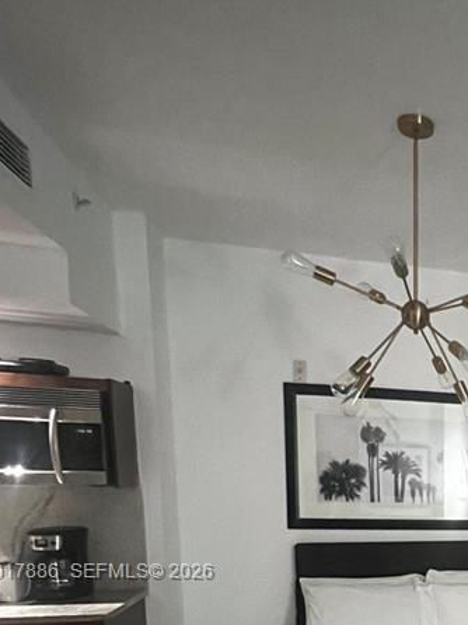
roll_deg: -1.5
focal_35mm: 35
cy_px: 573
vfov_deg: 46.9
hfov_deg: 32.3
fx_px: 632
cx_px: 584
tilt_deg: -7.2
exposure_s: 1/40
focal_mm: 1.57
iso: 1000
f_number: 1.8
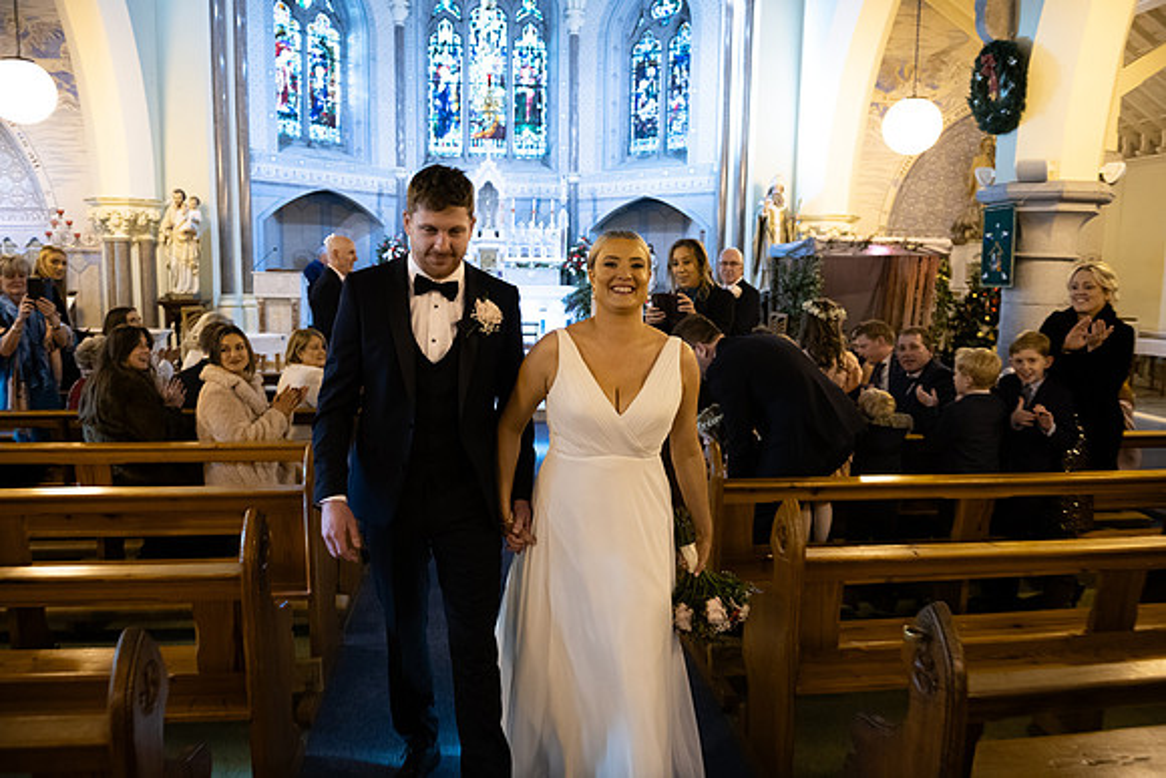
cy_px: 389
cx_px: 583
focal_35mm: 27
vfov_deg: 48.0
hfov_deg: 67.4
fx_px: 875
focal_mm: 27
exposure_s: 1/160
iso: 1250
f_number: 3.5
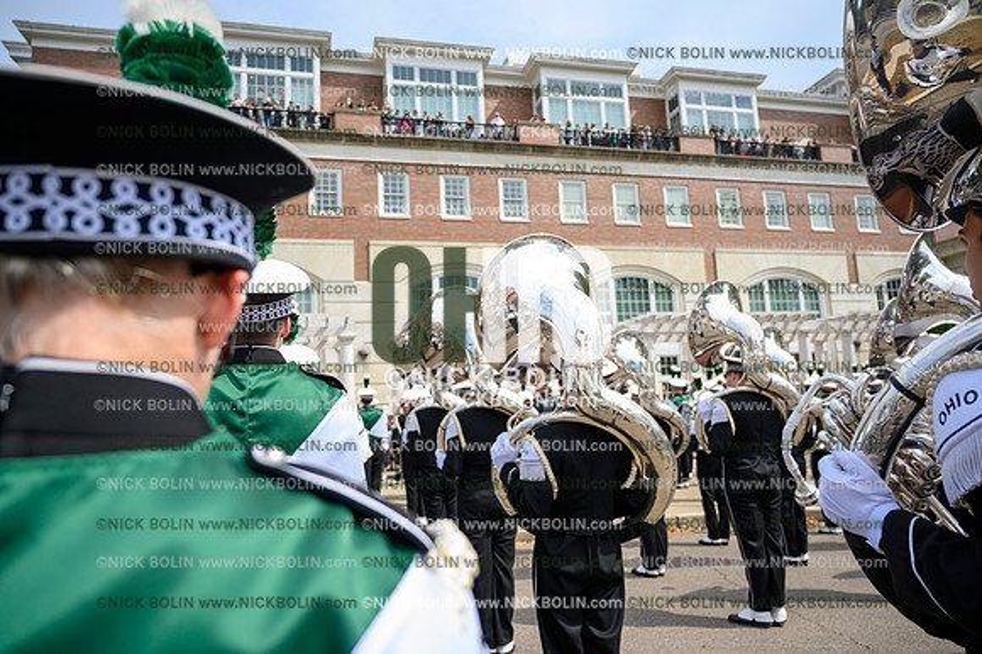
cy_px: 327
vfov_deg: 53.1
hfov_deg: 73.8
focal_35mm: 24
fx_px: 654
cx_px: 491
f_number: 4
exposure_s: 1/800
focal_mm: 24
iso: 100
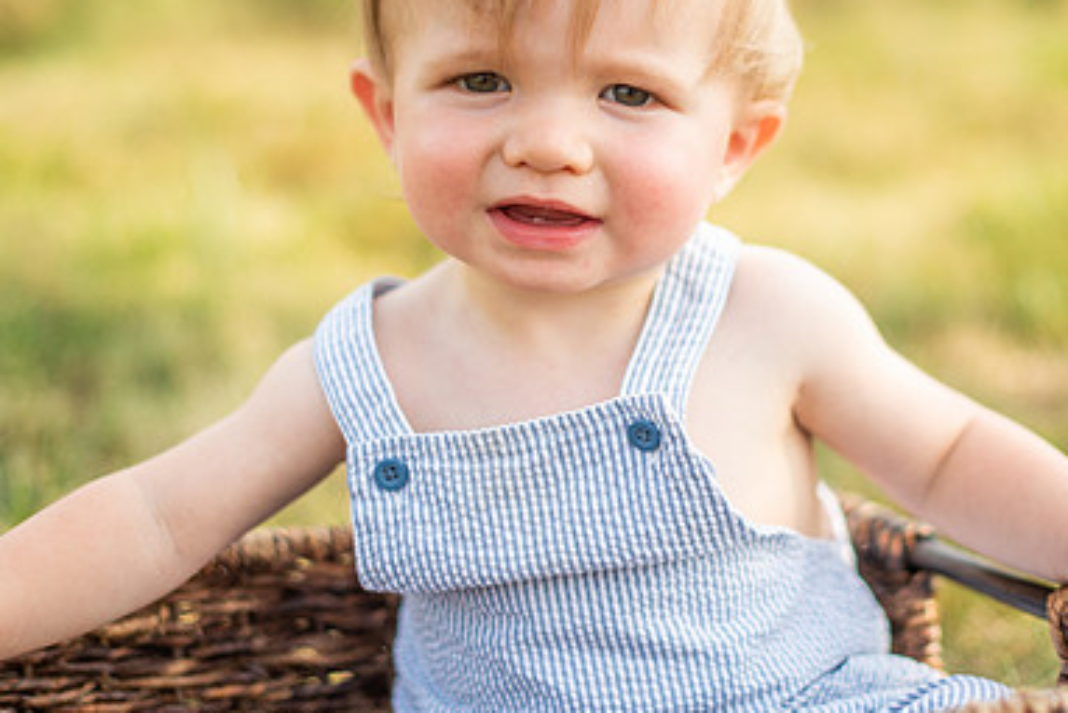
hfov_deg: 26.3
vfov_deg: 17.7
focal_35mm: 77
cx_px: 594
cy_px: 259
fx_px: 2285
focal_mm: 50
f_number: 1.8
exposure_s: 1/2500
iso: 100
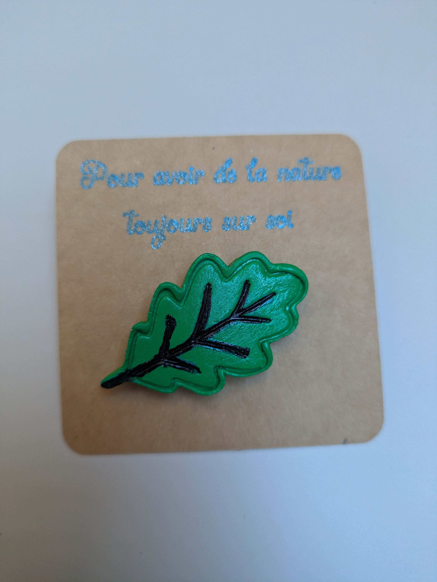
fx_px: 420
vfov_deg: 69.4
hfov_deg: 54.9
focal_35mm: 25
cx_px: 218
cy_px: 291
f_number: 1.89
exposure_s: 1/100
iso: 392
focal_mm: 5.43
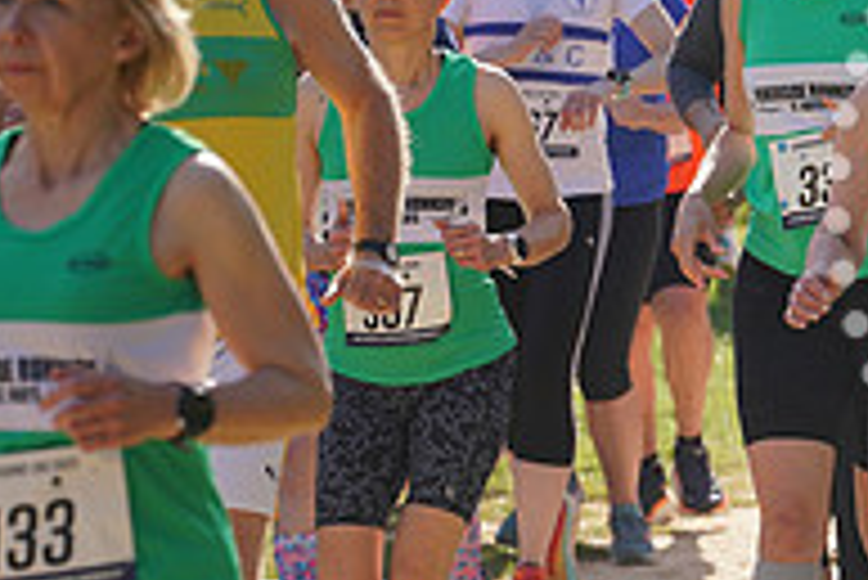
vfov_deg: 4.4
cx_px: 1255
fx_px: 7625
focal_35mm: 316
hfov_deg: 6.4
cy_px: 191
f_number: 4
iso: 250
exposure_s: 1/1600
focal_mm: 105
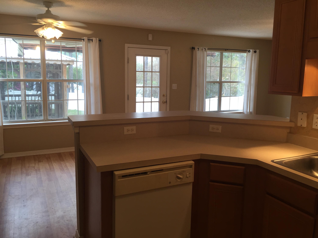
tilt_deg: -9.4
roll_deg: -1.5
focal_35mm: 29
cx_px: 159
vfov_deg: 48.2
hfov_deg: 61.7
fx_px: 266
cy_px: 119
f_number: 2.2
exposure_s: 1/60
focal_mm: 4.15
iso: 40
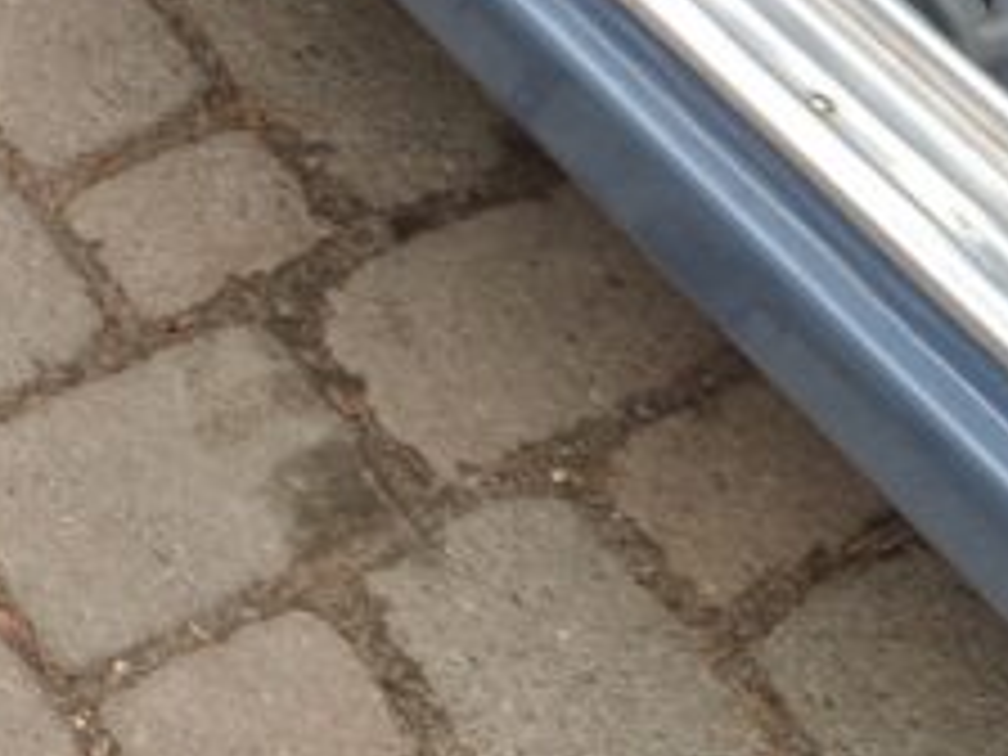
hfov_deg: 16.9
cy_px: -927
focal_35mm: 105
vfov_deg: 12.0
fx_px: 3058
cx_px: -526
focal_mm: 5.4
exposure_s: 1/194
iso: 50
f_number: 1.8
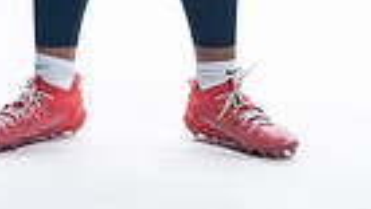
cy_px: -346
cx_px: 239
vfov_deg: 4.6
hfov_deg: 8.3
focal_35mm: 259
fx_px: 2551
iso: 200
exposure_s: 1/250
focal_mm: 76
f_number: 5.6
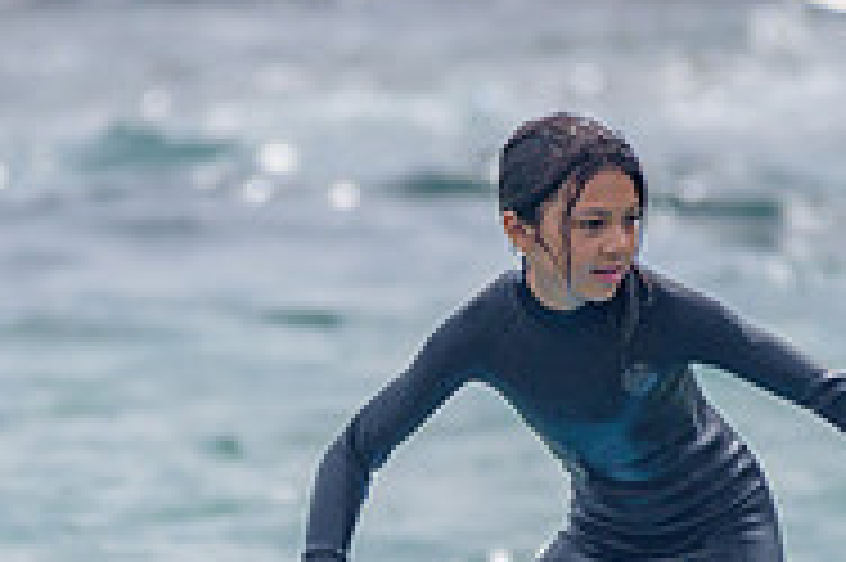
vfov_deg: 0.7
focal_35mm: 1892
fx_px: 44422
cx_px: 399
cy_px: 639
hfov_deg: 1.1
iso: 160
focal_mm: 500
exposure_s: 1/2000
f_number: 5.6
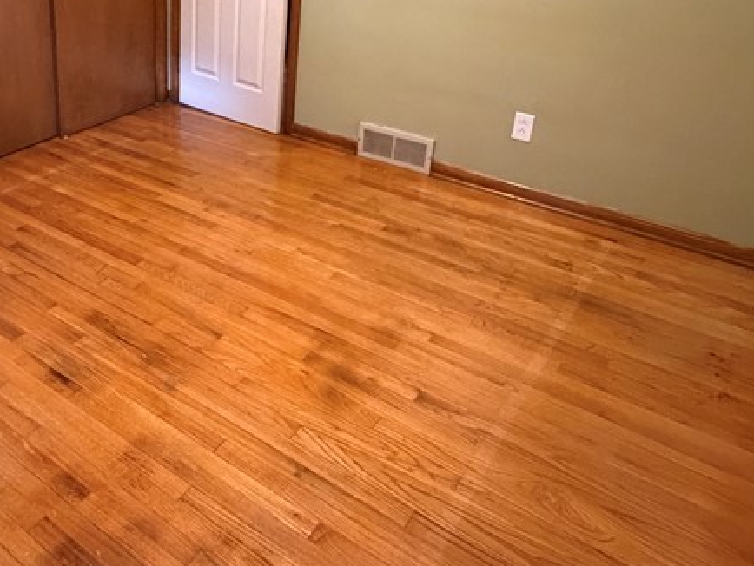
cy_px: 115
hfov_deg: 52.9
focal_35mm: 33
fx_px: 719
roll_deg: -0.6
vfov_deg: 41.2
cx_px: 191
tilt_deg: -20.3
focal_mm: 2.22
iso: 1000
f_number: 2.2
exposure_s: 1/60
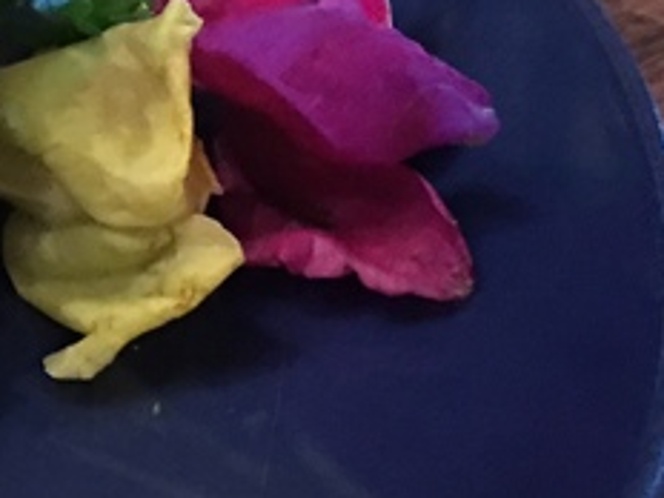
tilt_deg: -37.7
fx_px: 2398
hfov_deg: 14.4
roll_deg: +6.2
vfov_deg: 11.8
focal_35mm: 125
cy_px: 177
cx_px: -421
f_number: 2.2
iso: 64
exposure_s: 1/4
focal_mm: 4.15
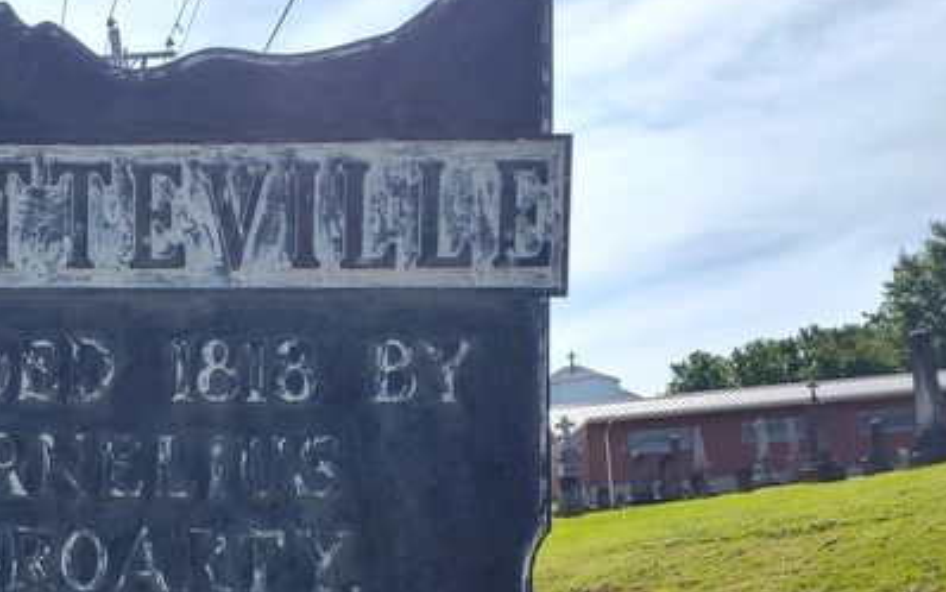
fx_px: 1264
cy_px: 547
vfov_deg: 25.4
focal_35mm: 49
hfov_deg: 38.3
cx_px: 95
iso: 100
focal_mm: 5.56
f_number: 1.8
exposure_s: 1/2056
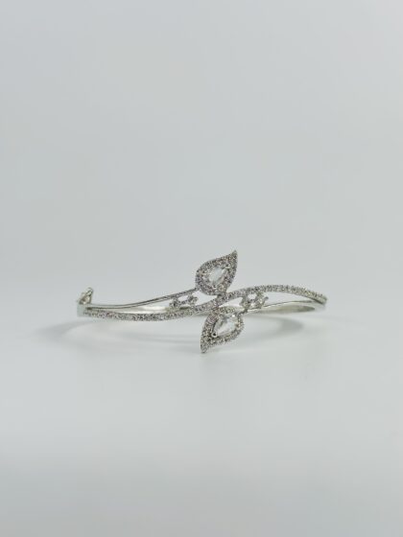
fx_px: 745
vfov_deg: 39.7
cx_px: 202
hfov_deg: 30.3
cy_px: 268
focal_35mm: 48
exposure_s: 1/1565
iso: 80
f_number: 1.78
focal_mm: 6.86
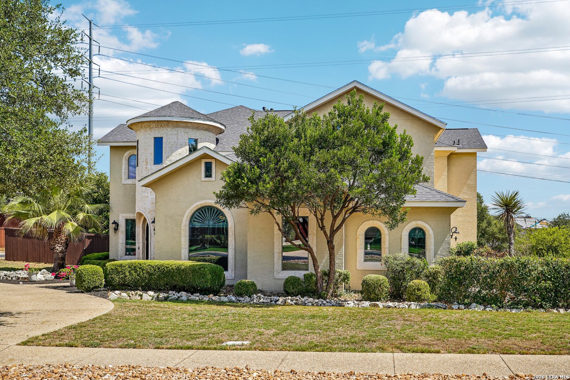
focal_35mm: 35
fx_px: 554
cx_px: 285
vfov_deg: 37.9
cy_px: 190
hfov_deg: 54.4
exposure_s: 1/200
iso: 100
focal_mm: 35
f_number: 8
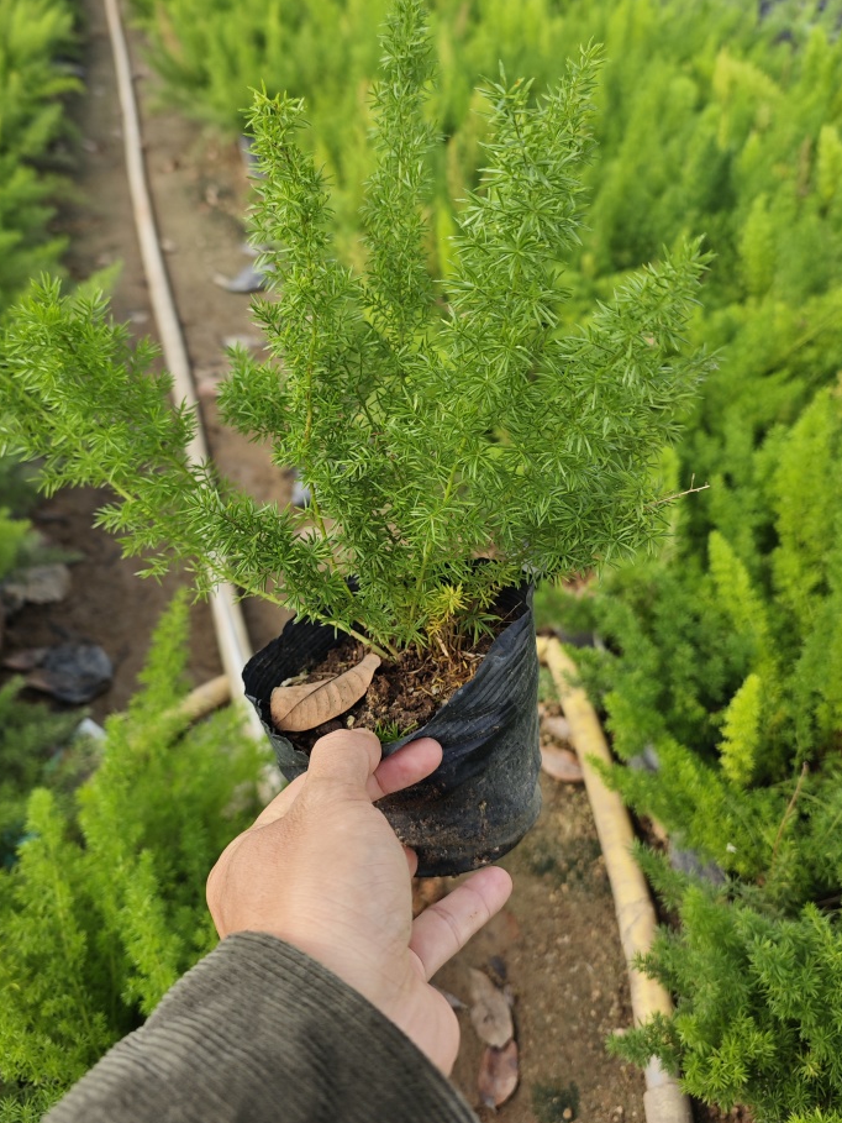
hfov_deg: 51.4
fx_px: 875
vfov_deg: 65.2
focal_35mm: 27
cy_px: 516
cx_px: 426
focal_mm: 6.55
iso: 50
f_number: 1.6
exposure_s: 1/423
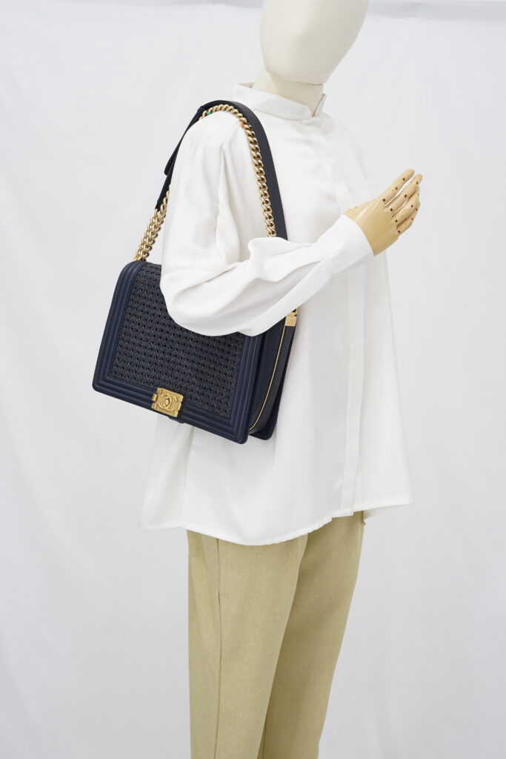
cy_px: 380
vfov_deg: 39.6
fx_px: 1054
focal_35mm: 50
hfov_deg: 27.0
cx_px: 253
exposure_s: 1/10
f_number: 6.3
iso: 640
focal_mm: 50
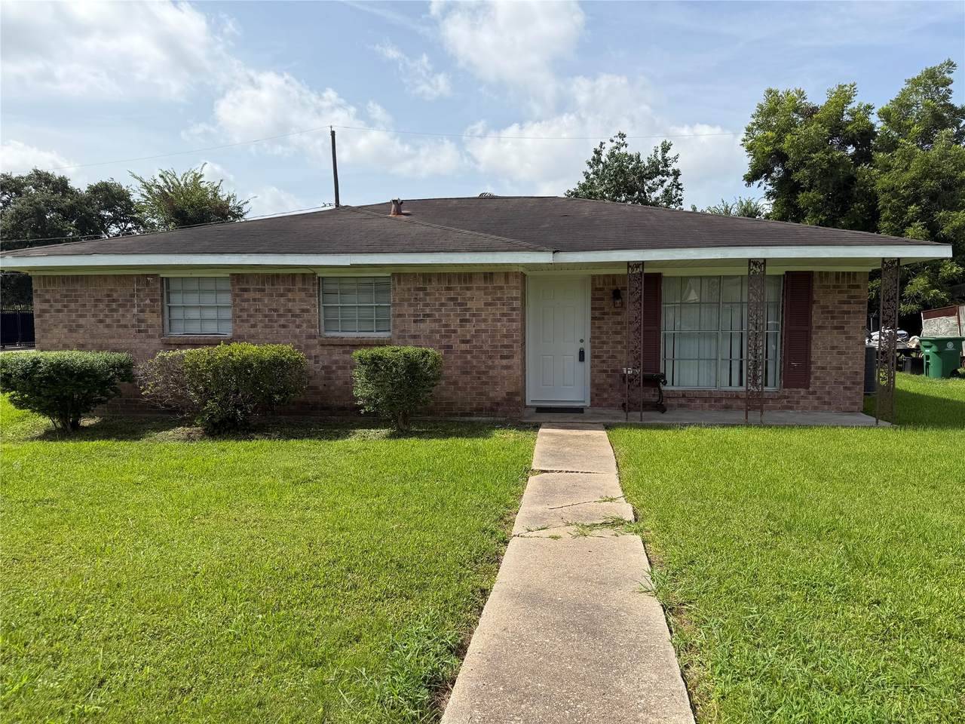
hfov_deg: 71.6
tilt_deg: -4.4
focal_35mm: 24
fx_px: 669
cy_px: 362
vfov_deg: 56.8
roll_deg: +0.9
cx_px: 482
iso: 80
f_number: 1.78
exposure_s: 1/5714
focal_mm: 6.76
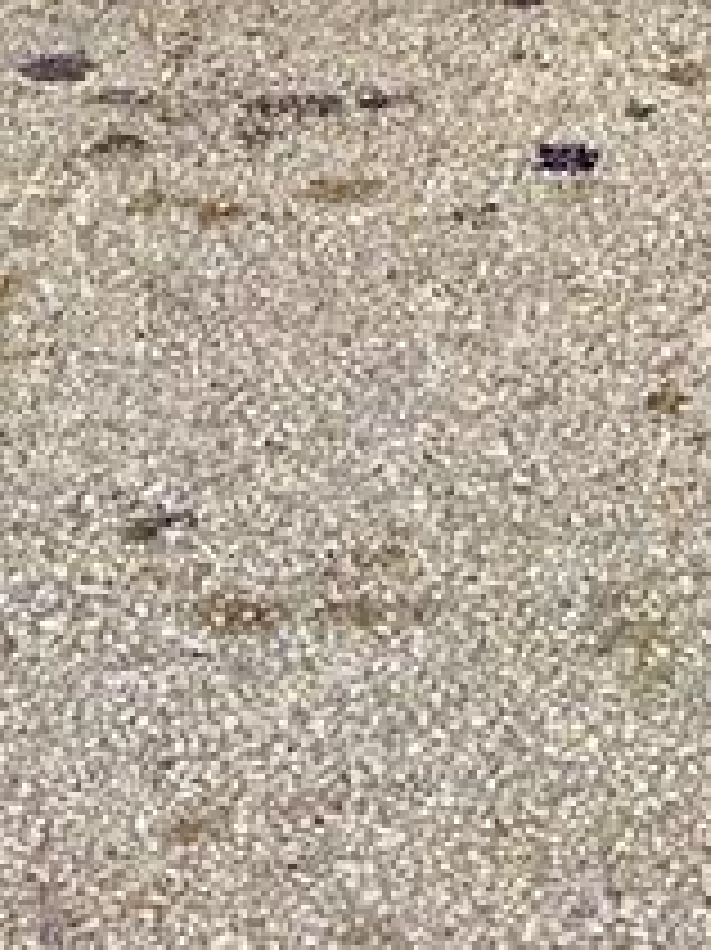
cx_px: 1148
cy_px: -1711
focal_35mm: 165
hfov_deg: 8.7
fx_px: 4523
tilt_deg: -3.5
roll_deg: -0.8
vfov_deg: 9.7
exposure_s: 1/2959
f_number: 2.2
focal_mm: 4.15
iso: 25
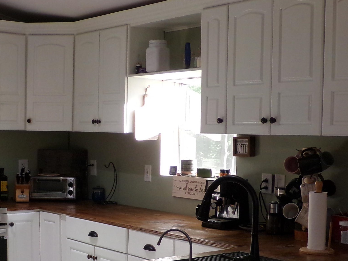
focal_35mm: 66
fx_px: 664
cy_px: 171
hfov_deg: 29.2
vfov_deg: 22.2
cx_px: 114
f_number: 3.4
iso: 200
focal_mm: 5.9
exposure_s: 1/90
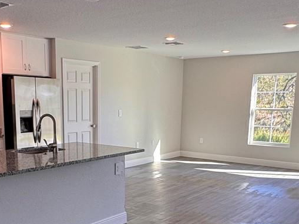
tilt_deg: -12.3
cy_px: 176
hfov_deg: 42.6
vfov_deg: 32.1
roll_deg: -0.3
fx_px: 380
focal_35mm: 44
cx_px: 113
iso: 100
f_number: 2.2
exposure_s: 1/120
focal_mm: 2.22
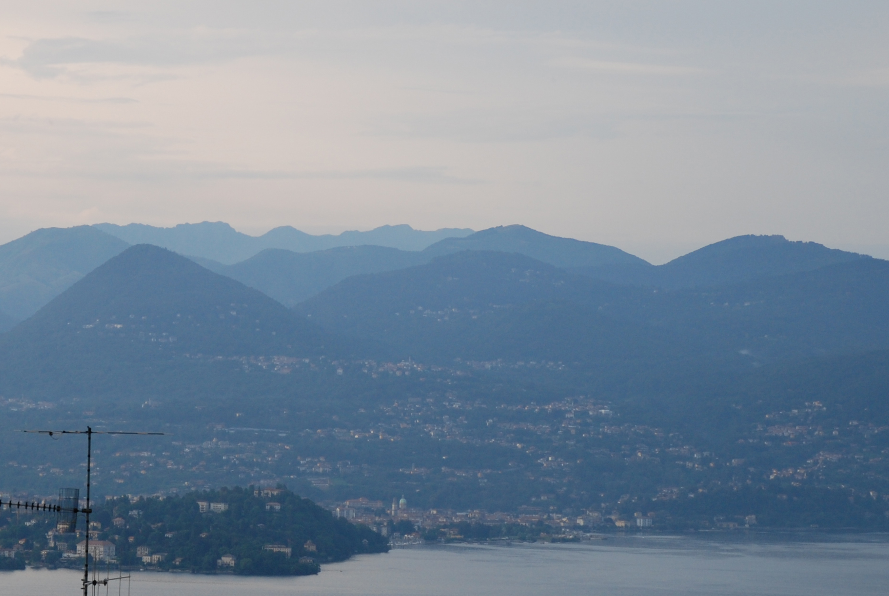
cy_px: 321
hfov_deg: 14.3
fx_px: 3536
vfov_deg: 9.6
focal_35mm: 143
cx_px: 188
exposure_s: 1/400
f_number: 4.5
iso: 200
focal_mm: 46
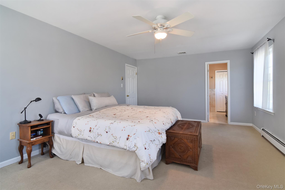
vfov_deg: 72.0
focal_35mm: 16
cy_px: 95
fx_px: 131
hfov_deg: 95.0
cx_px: 142
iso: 640
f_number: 10
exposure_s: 1/30
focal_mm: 11
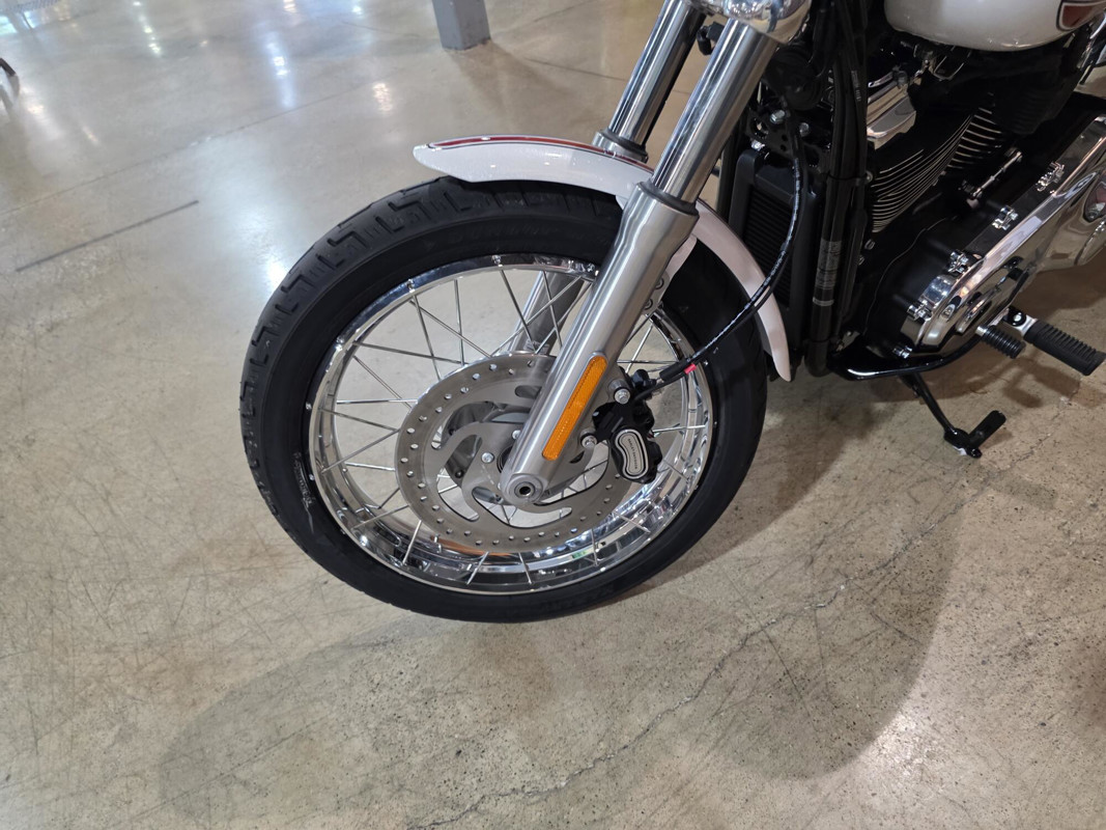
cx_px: 553
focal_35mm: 23
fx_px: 735
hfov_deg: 73.9
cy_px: 415
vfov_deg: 58.9
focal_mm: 6.3
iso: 640
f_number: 1.7
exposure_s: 1/120
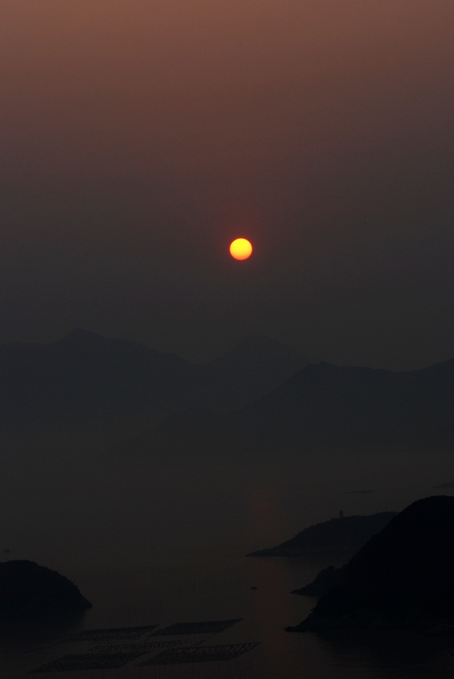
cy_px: 340
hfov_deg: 11.4
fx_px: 2264
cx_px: 227
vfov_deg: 17.0
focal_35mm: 120
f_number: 13
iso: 160
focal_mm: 80
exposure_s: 1/100
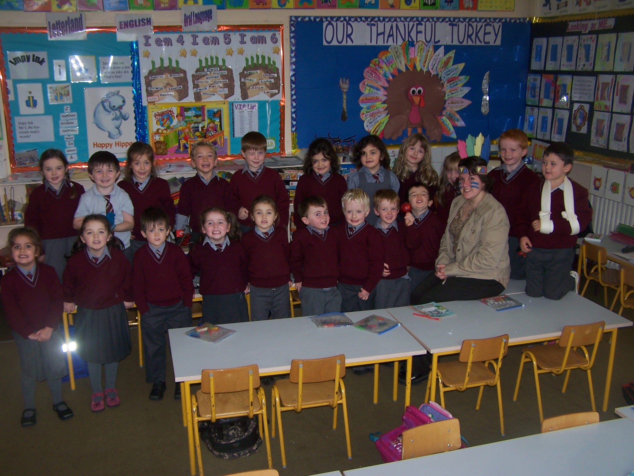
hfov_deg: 49.0
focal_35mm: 38
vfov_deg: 37.7
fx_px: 696
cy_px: 238
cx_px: 317
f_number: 2.8
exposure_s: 1/60
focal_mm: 6.3
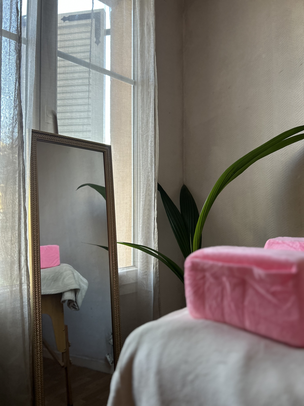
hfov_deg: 53.1
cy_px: 203
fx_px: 304
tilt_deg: +1.5
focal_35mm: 26
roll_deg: +1.3
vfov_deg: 67.3
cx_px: 152
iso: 125
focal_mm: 5.7
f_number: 1.5
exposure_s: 1/91
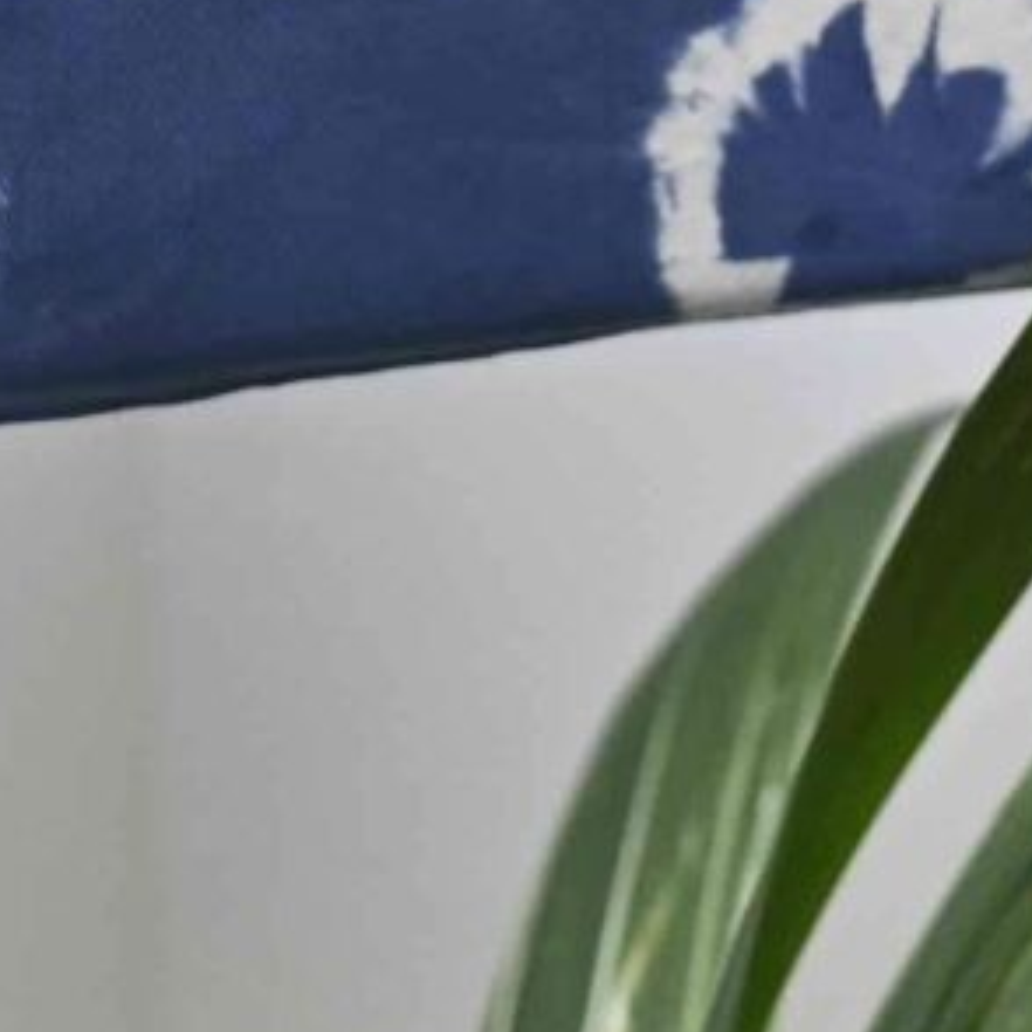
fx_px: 12480
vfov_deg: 4.5
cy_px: -2131
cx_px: 26
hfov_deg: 4.7
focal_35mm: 370
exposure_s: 1/60
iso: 400
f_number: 4
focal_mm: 50
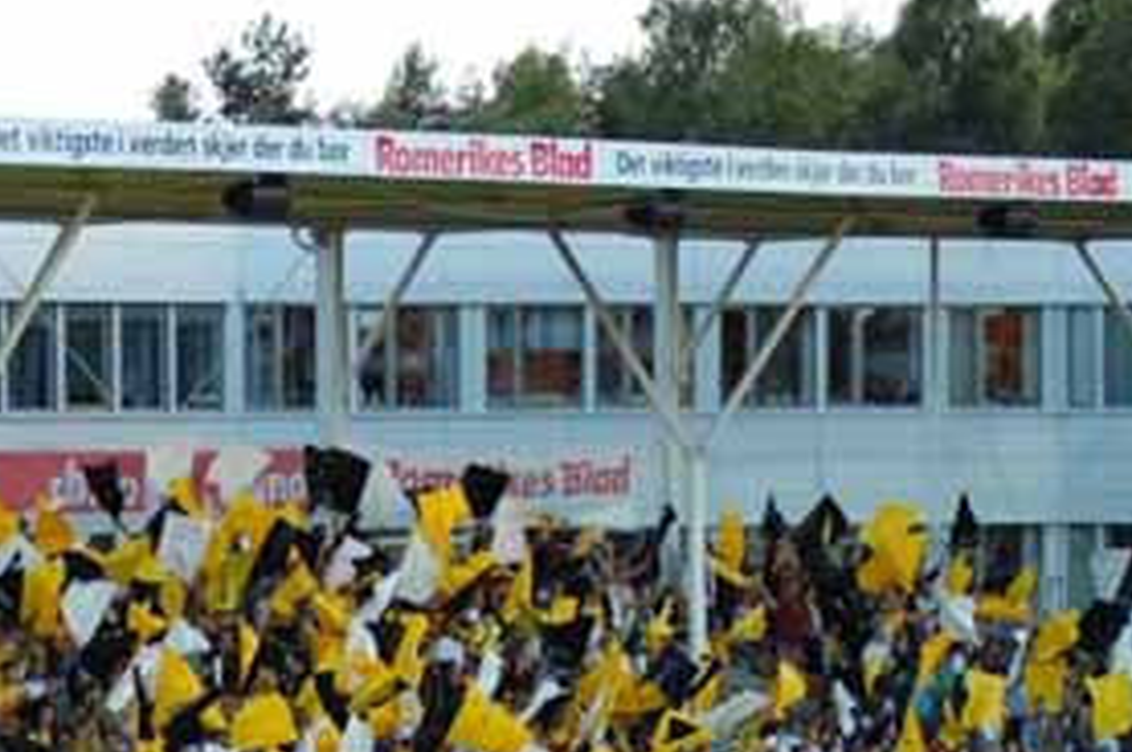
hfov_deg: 9.6
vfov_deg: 6.4
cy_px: 654
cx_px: 100
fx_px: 6721
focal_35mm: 214
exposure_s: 1/320
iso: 400
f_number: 4.5
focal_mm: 70
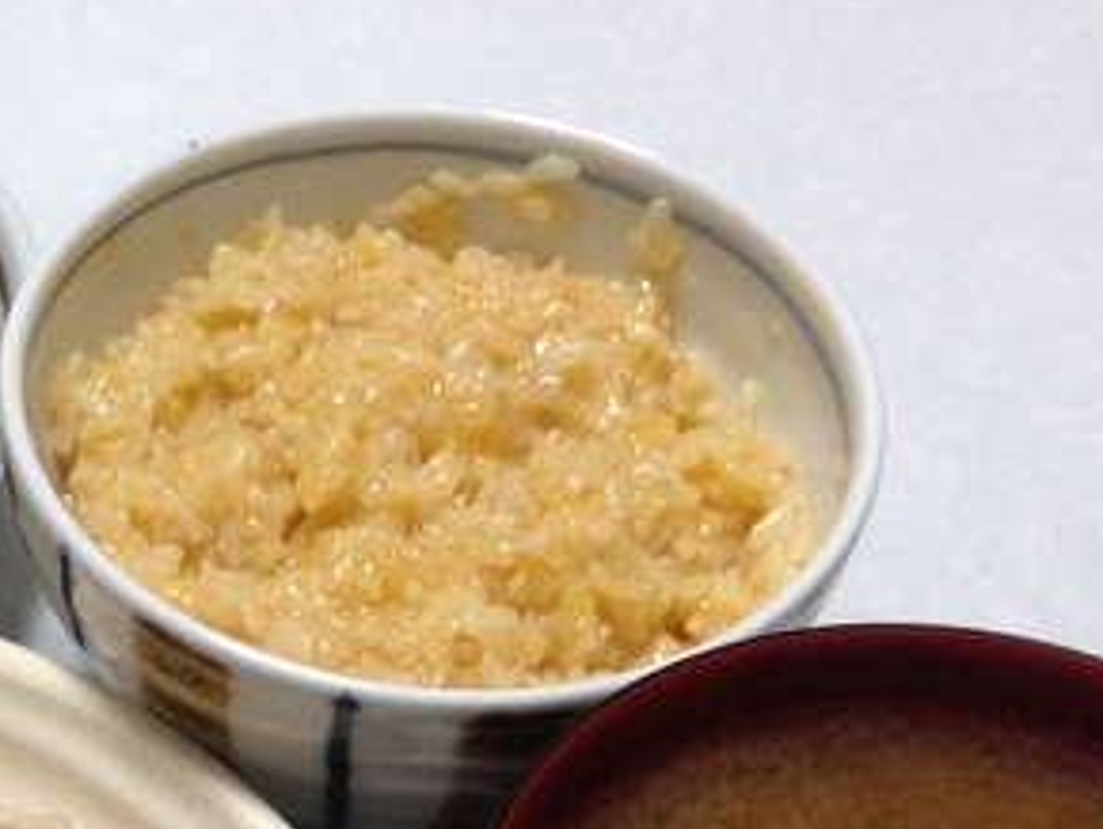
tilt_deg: -56.2
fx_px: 2902
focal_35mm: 91
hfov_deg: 20.8
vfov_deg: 15.4
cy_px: 1118
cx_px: -4
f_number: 2.4
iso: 125
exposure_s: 1/20
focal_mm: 4.12
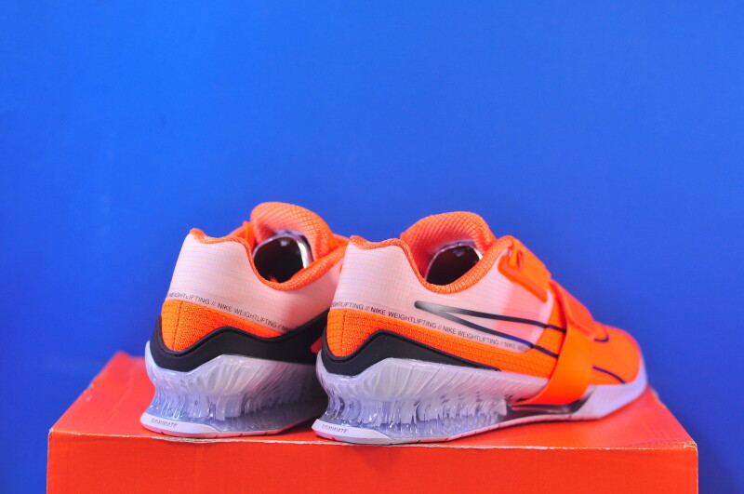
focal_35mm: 75
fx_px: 1548
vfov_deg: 18.1
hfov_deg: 27.0
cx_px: 372
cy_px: 247
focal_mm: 50
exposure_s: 1/250
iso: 250
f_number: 2.8
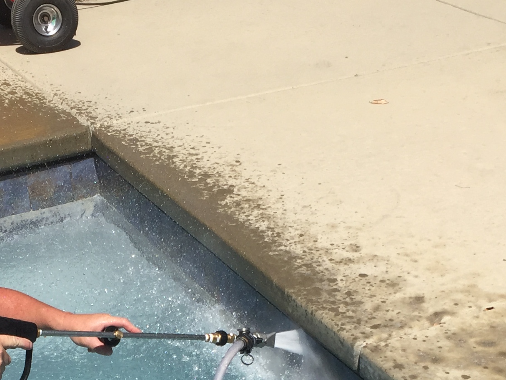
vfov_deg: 17.9
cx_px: 165
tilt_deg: -36.9
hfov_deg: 24.9
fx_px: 1140
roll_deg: +1.4
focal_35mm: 78
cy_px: 469
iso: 32
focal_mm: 4.15
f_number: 2.2
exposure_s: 1/3049
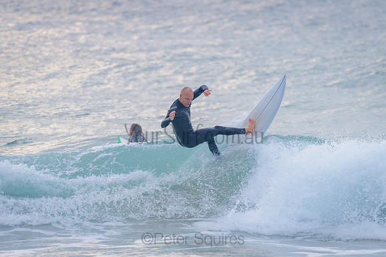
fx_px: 6576
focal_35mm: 613
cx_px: 187
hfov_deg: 3.4
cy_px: 126
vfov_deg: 2.2
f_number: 5.6
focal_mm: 500
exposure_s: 1/1250
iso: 500
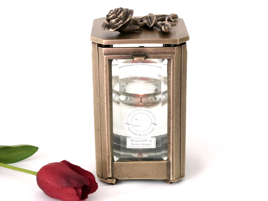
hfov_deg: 21.8
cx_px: 134
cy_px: 100
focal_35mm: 90
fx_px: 697
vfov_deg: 16.4
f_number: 8
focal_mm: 22.5
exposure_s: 1/4
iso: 100
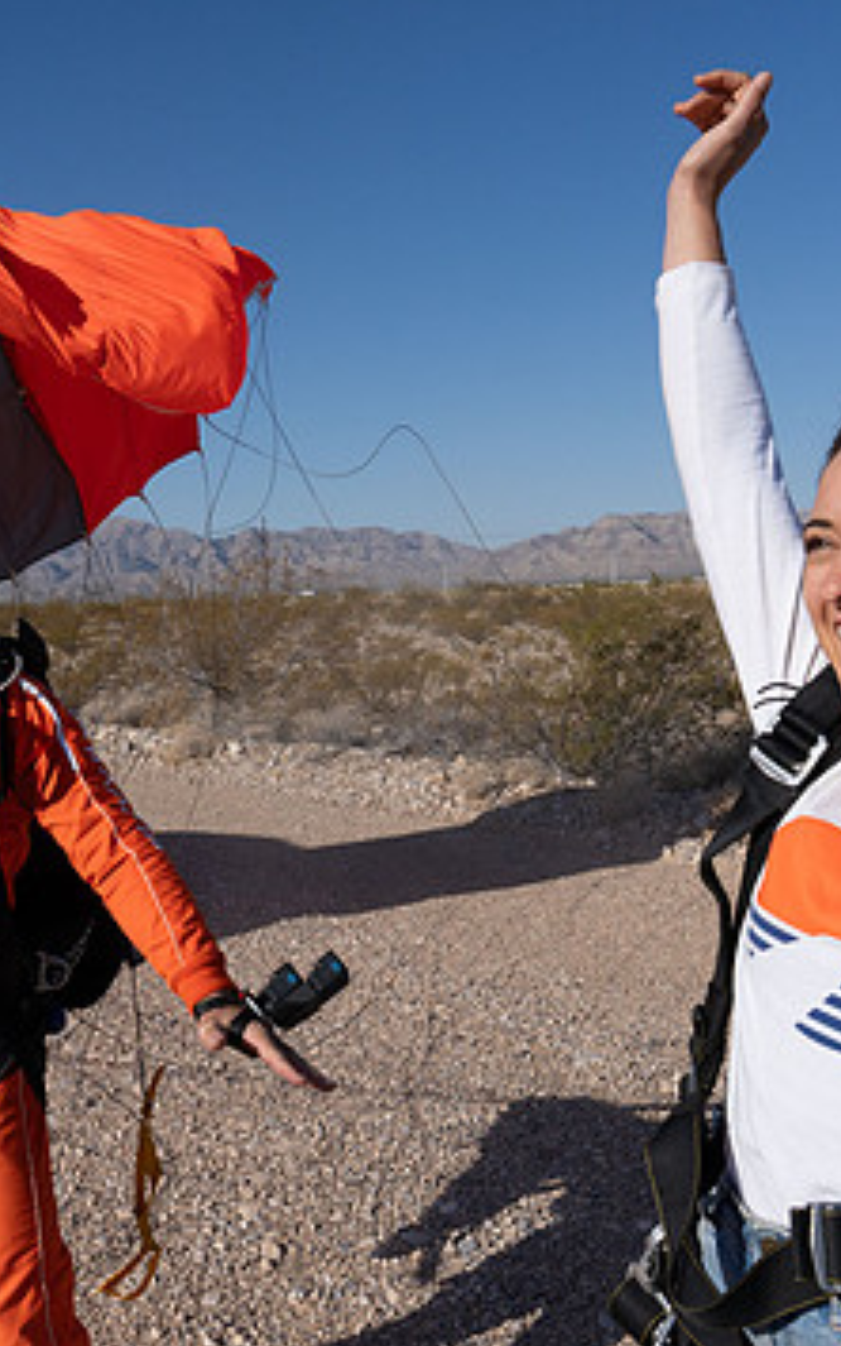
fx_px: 1466
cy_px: 726
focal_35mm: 40
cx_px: 295
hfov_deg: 31.8
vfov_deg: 49.2
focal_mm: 24
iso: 800
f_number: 11
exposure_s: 1/2000
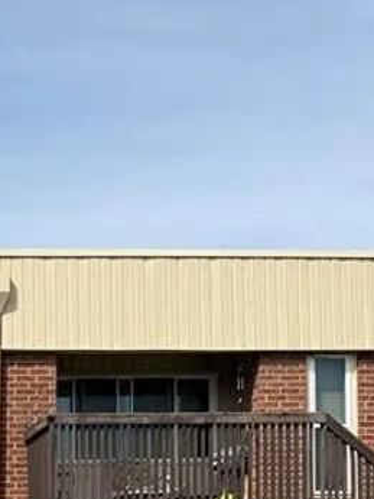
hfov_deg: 14.2
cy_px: 652
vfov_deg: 19.1
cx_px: -244
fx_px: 1368
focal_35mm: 95
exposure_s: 1/4405
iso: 80
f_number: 1.78
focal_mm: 6.76
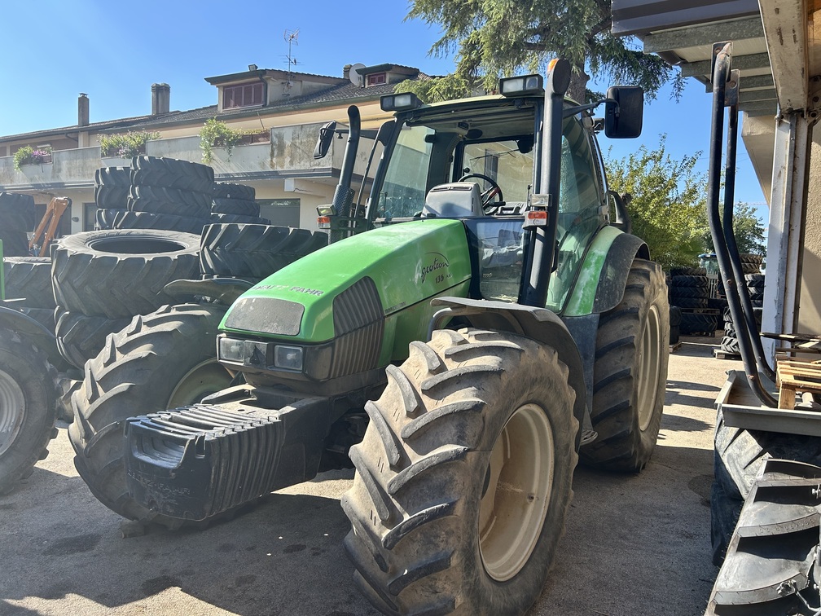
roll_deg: -2.6
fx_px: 617
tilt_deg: -3.6
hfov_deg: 67.3
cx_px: 410
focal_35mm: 26
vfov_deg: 53.1
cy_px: 308
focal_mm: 5.7
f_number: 1.5
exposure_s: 1/1326
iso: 50
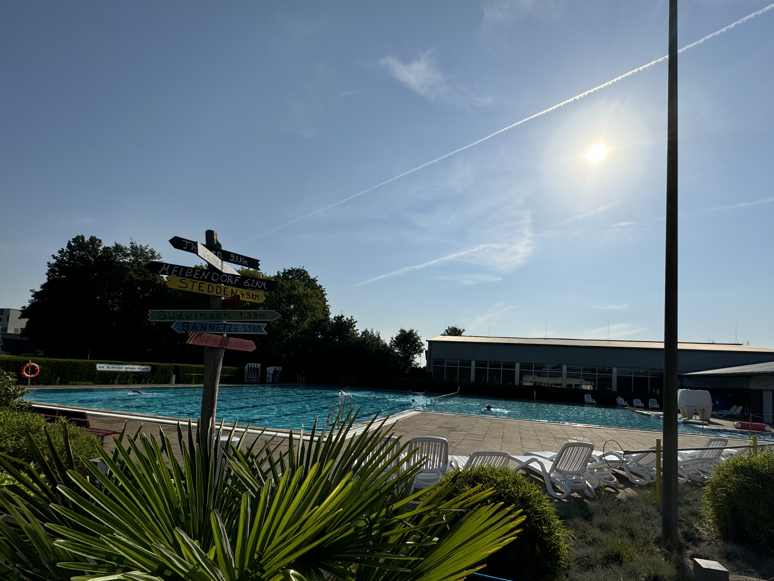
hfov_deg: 90.9
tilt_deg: +4.2
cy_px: 346
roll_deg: -3.5
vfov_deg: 74.0
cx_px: 408
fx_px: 380
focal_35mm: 17
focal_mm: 2.22
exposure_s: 1/5650
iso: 32
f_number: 2.2
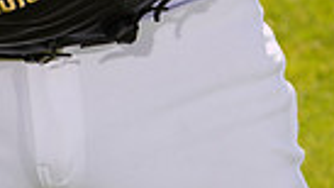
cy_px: -469
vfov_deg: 2.7
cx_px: -38
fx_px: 3940
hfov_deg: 4.8
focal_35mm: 445
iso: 80
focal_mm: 100
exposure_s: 1/160
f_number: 9
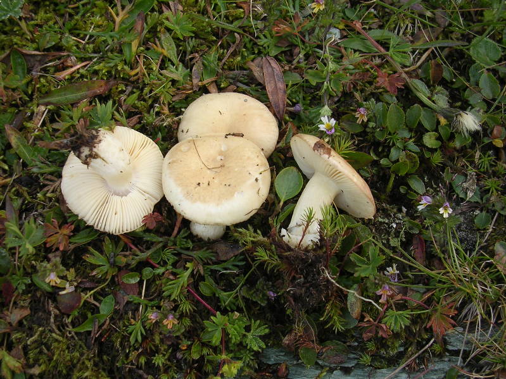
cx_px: 253
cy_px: 190
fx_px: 555
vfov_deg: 37.7
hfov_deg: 49.0
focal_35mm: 38
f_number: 2.8
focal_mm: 5.8
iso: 100
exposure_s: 1/200
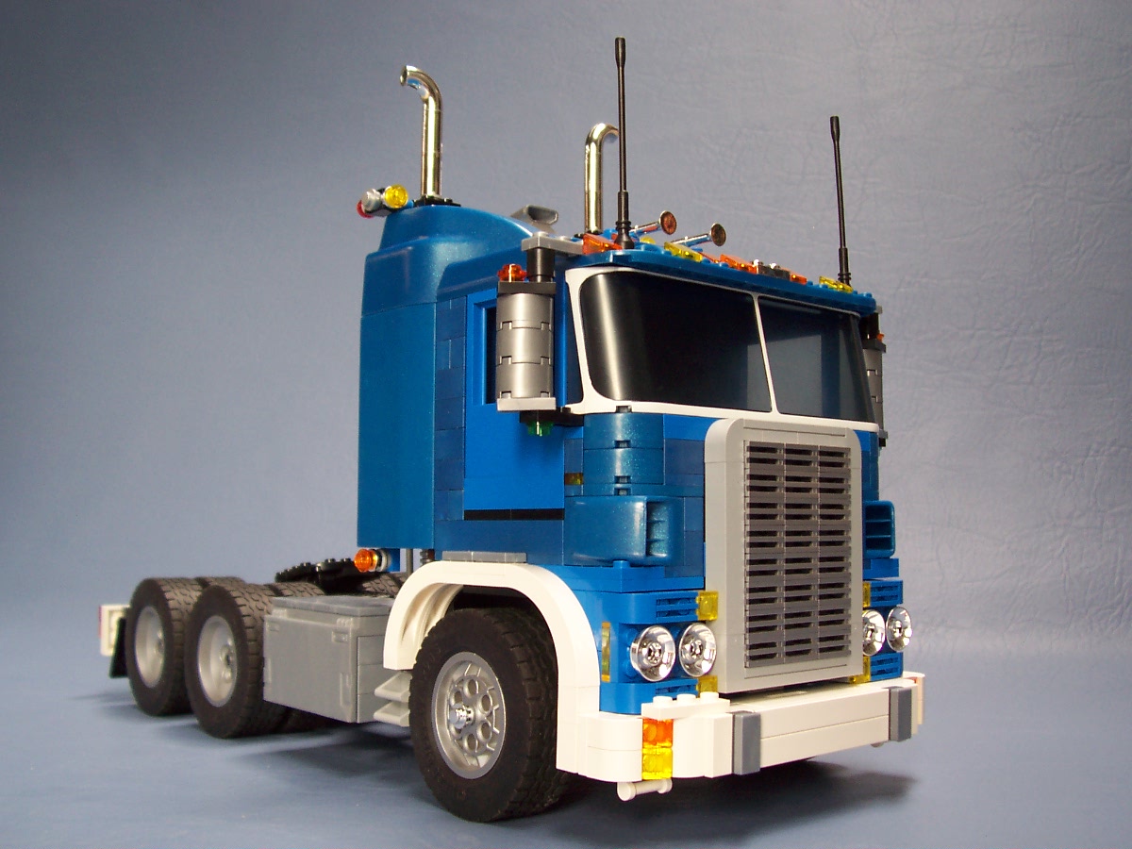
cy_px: 424
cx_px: 566
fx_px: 1210
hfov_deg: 50.1
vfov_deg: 38.7
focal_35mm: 37
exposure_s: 1/90
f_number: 2.8
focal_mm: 5.6
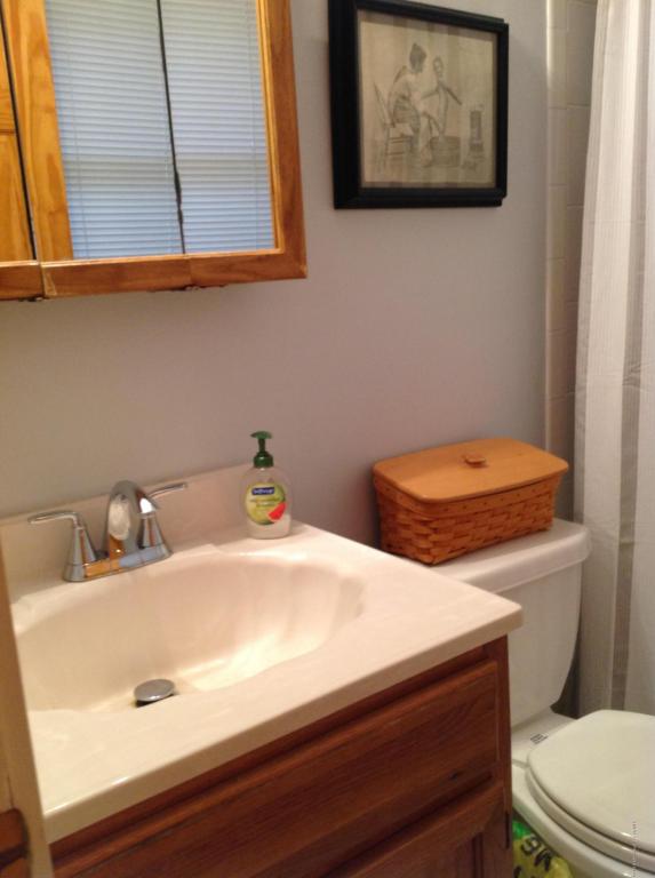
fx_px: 886
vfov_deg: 52.7
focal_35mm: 35
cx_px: 328
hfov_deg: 40.6
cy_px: 439
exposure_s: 1/15
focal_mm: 4.28
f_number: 2.4
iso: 100
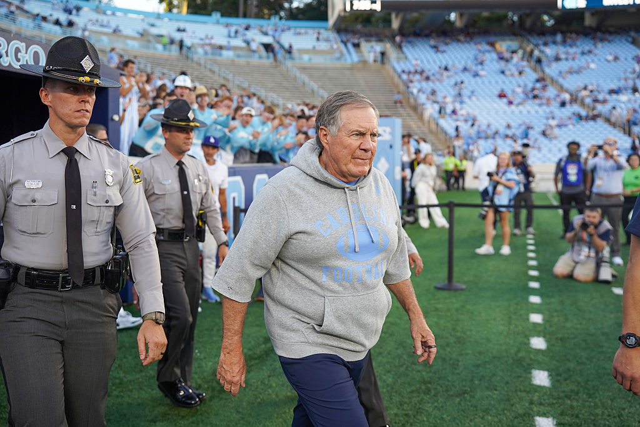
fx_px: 640
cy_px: 214
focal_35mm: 36
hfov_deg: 53.1
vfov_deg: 36.9
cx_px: 320
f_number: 2.5
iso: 500
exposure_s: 1/1000
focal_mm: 36
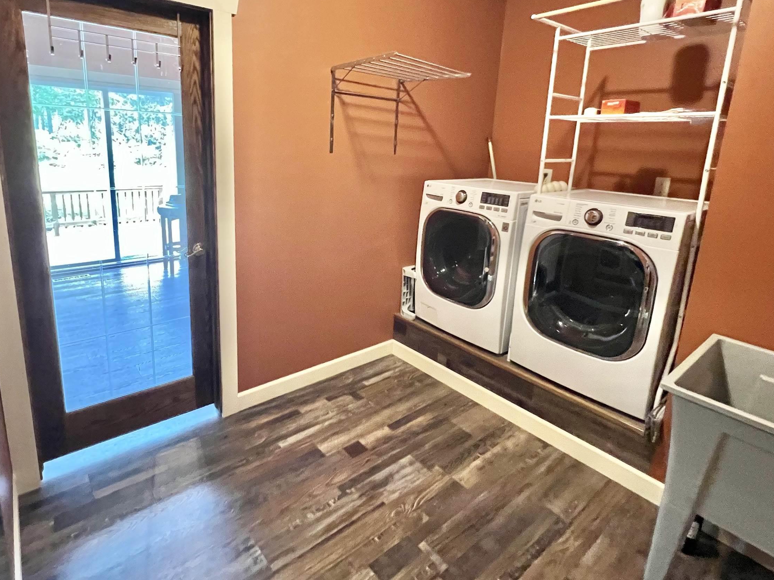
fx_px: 402
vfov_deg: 70.9
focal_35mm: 18
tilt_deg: -13.4
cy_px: 235
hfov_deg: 87.5
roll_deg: -2.7
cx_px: 348
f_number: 1.8
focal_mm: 1.57
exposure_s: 1/60
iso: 800
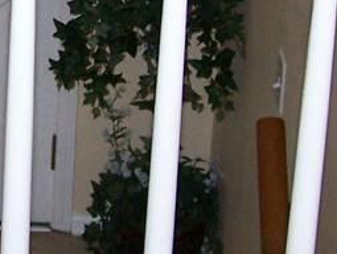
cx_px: -96
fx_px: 1852
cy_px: -62
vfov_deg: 7.8
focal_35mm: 190
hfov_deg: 10.2
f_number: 2.8
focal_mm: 6.3
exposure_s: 1/60
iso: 160
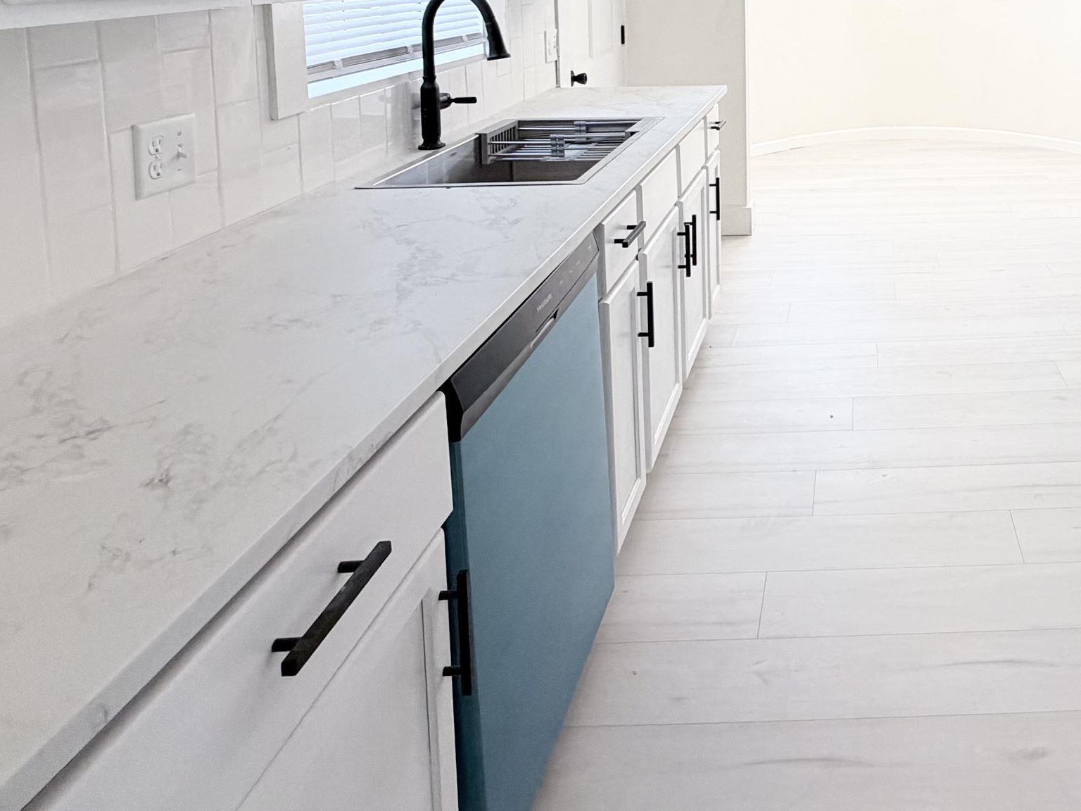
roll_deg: +1.9
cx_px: 878
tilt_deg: -4.7
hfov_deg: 58.2
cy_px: 28
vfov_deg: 43.7
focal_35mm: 28
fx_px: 874
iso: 160
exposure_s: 1/120
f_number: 2.2
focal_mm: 2.22
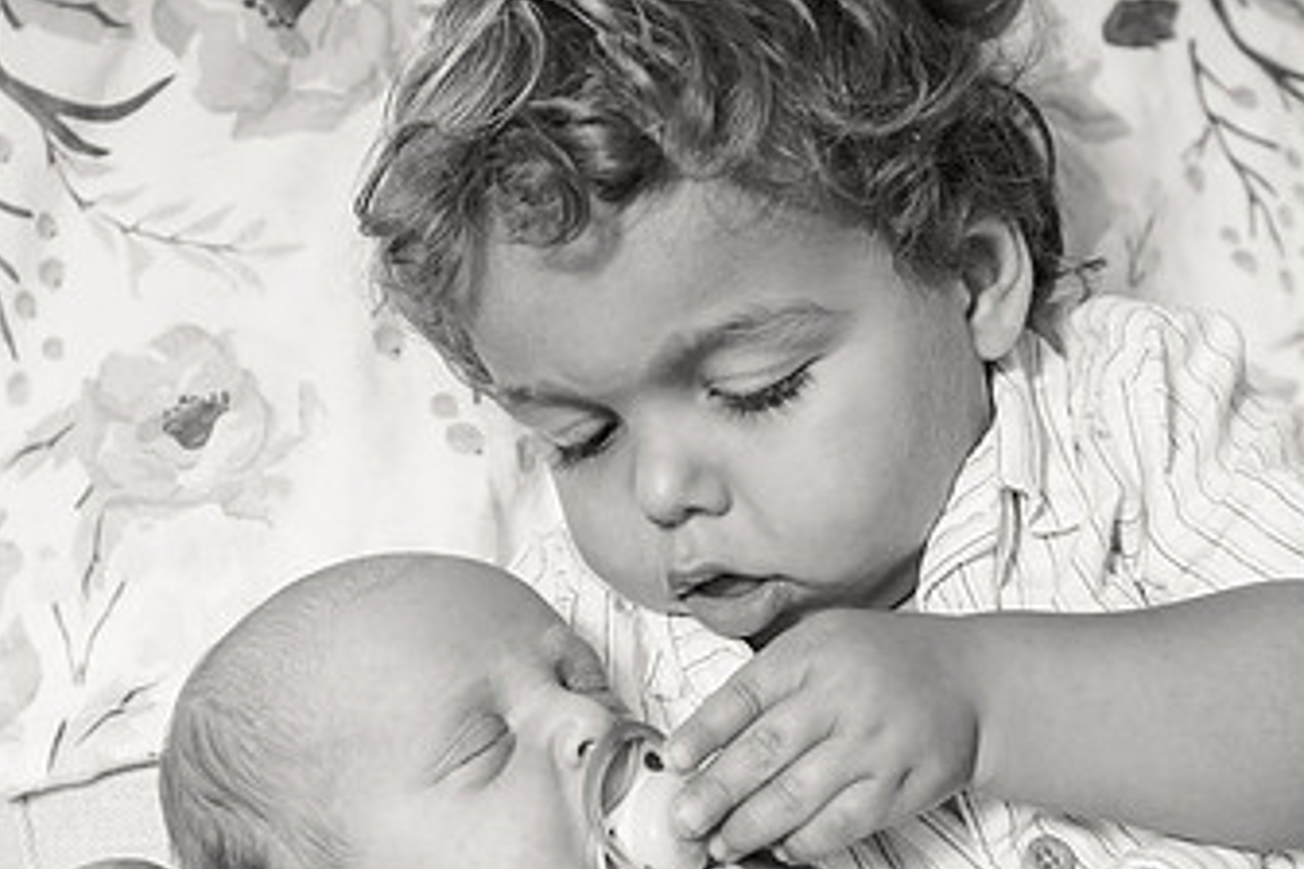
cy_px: 509
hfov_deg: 30.5
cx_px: 559
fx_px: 2390
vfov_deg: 20.6
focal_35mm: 66
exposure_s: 1/160
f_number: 3.5
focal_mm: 35
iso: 3200
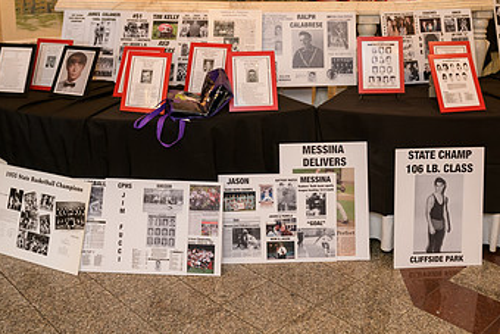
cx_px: 268
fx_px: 570
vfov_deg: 31.7
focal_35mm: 41
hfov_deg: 47.4
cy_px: 60
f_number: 3.2
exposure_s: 1/125
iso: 1600
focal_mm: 24
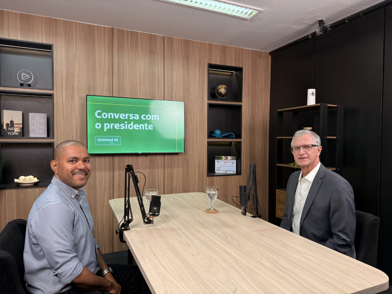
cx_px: 196
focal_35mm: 24
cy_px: 147
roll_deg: -0.5
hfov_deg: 71.6
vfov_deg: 56.8
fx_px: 272
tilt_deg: -0.8
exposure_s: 1/120
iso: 160
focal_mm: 6.76
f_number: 1.78
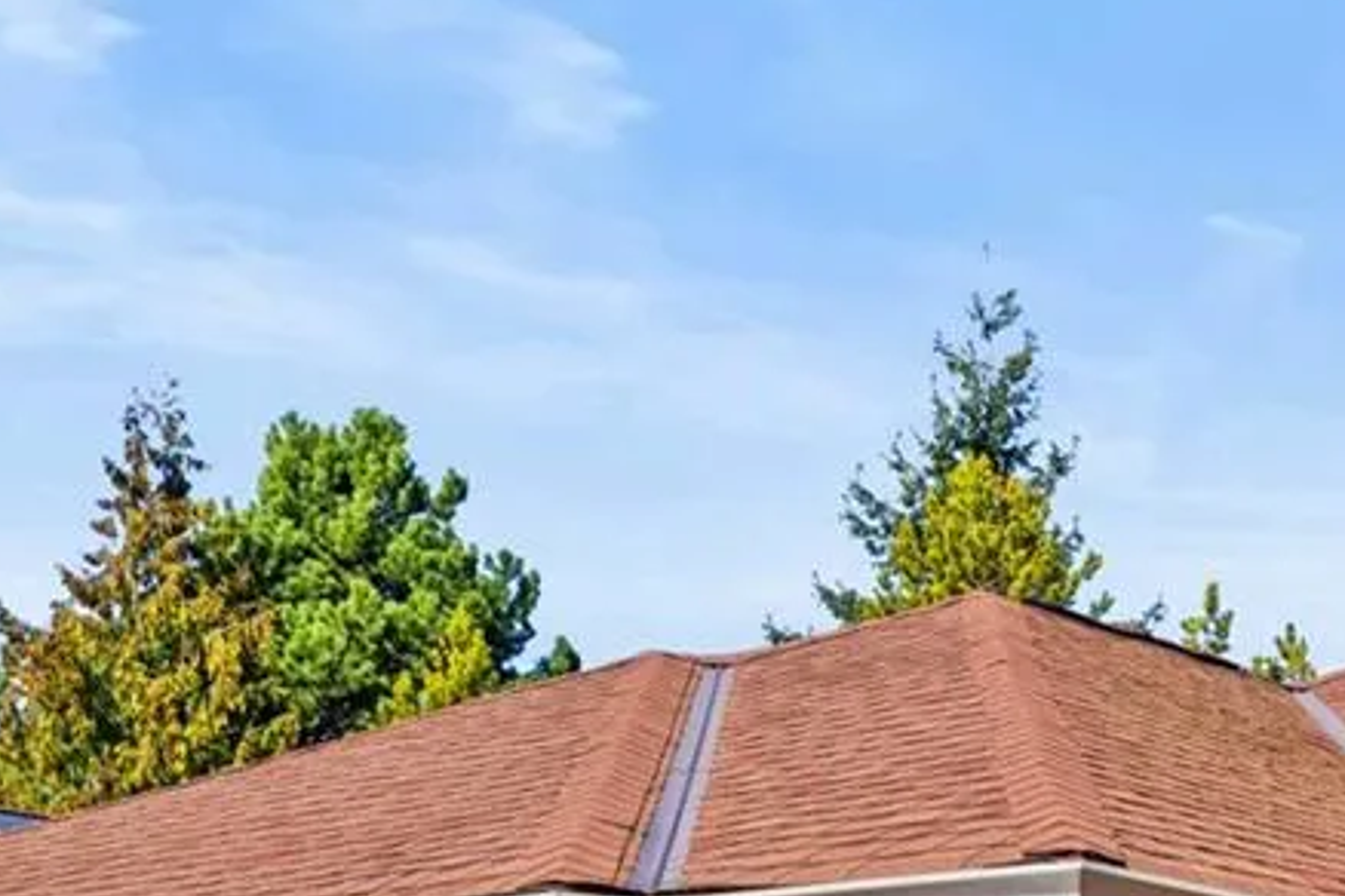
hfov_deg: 24.7
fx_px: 2727
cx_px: 1671
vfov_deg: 17.7
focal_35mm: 73
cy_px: 1114
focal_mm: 20
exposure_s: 1/200
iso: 250
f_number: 8
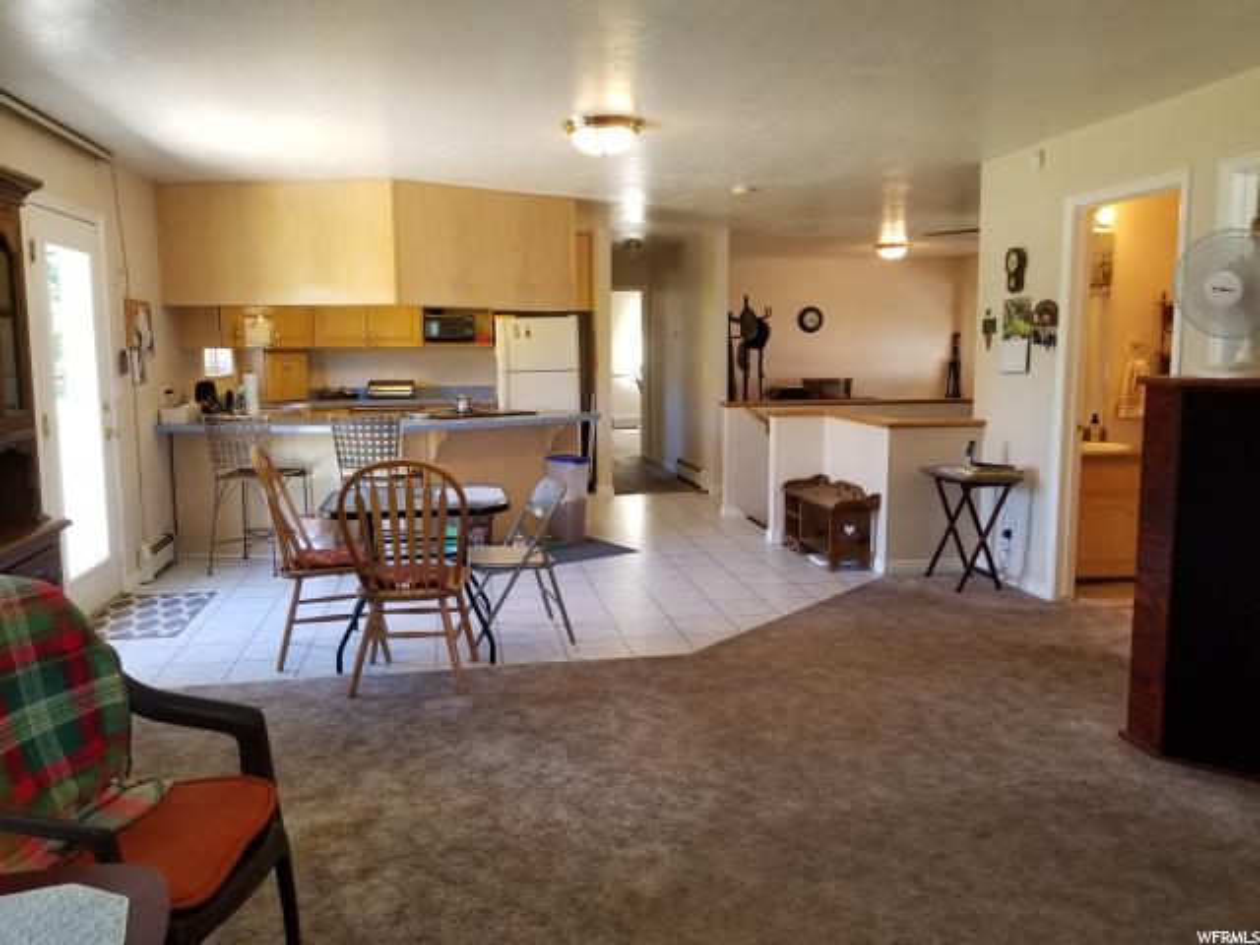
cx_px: 630
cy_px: 472
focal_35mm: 26
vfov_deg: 53.1
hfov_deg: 67.3
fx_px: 946
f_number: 1.7
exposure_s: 1/60
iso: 160
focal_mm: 4.25
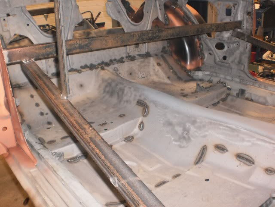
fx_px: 286
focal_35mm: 36
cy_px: 104
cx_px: 138
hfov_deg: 51.4
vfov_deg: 39.7
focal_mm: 6.3
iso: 125
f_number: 3.1
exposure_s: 1/30
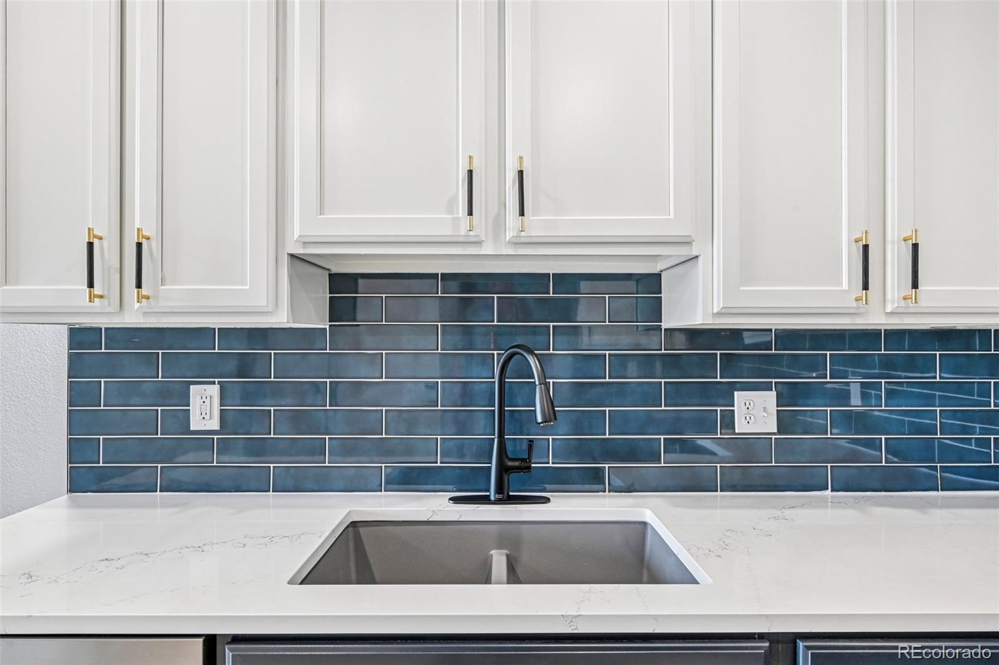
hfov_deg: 86.9
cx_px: 500
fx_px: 527
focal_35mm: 19
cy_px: 332
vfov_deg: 64.5
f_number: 10
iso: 400
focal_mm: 19
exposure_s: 1/8
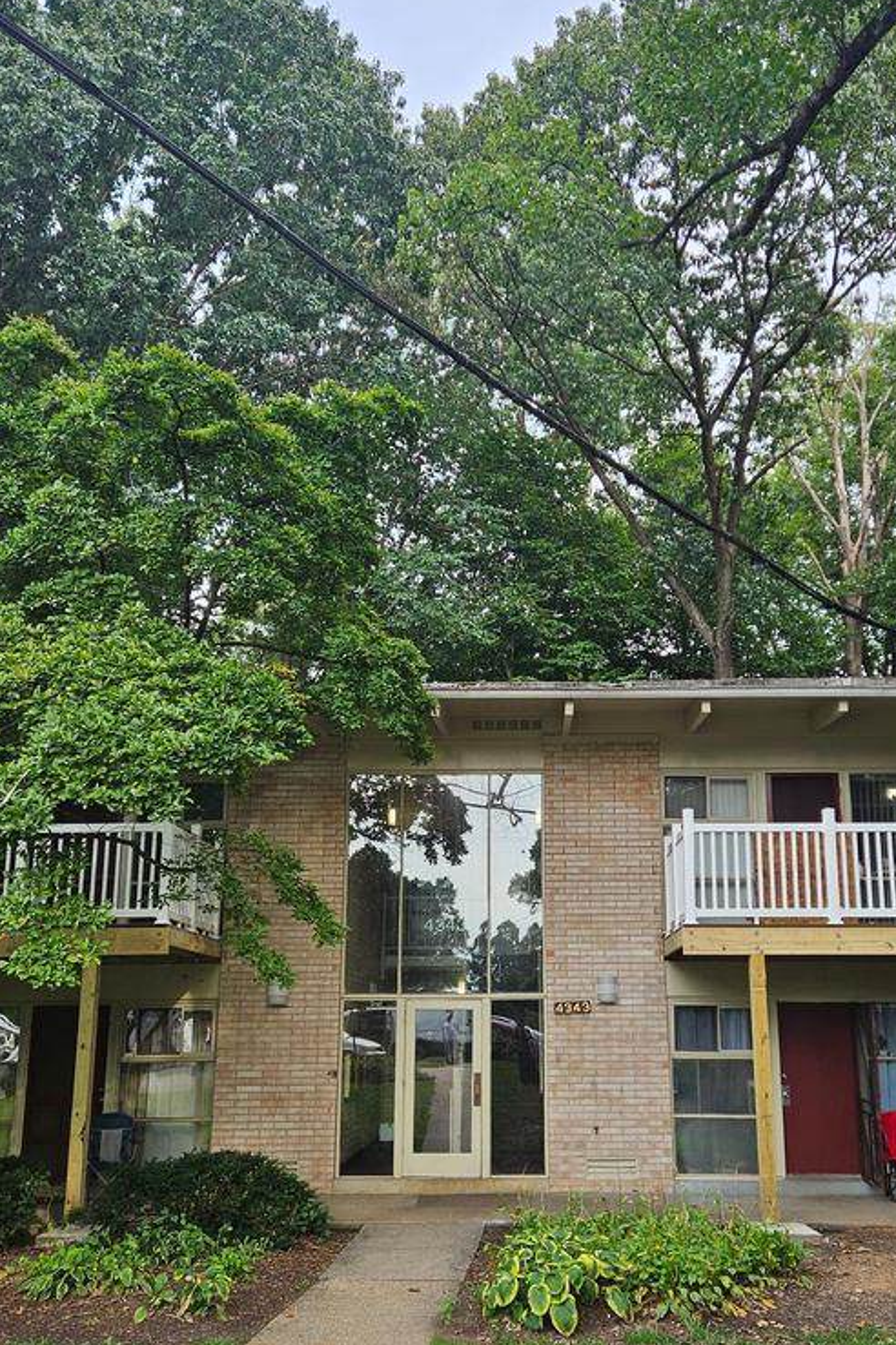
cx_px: 519
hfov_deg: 37.8
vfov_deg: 54.3
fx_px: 1307
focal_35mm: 35
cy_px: 758
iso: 25
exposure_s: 1/297
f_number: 1.8
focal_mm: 5.4
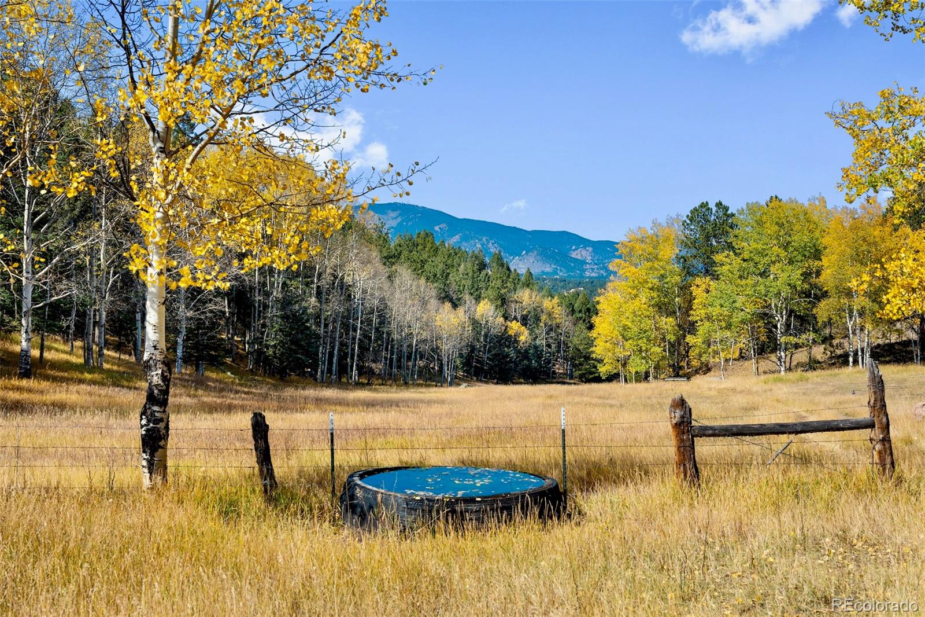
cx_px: 462
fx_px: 1284
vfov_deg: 27.0
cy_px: 308
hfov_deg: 39.6
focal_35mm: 50
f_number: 8
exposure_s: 1/1250
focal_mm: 50
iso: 400
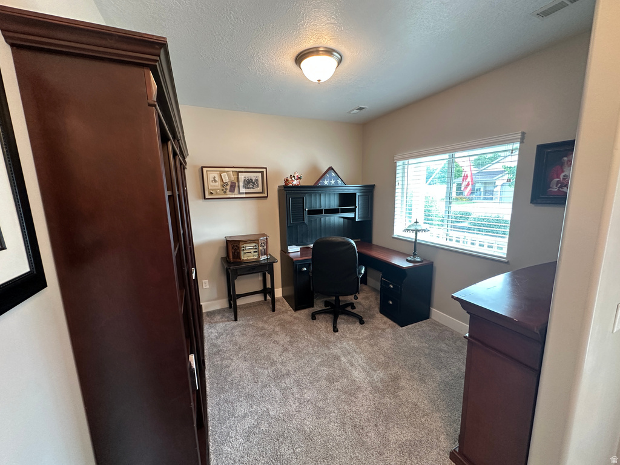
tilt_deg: -9.1
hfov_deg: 102.1
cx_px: 310
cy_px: 232
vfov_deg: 85.7
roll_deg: +0.8
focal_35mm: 14
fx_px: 251
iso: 250
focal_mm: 2.22
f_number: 2.2
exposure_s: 1/60
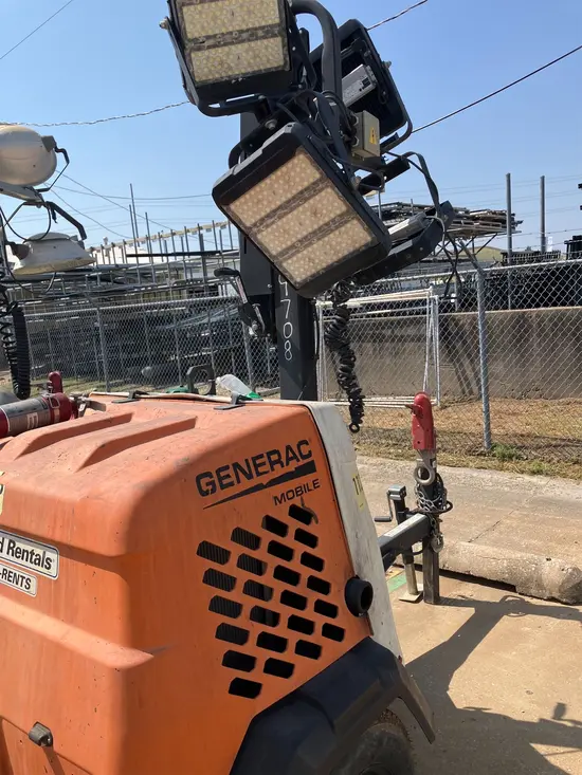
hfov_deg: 49.8
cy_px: 388
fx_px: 628
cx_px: 291
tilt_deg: -6.6
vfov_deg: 63.4
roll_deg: +4.2
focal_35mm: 28
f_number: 1.8
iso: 32
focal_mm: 3.99
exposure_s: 1/1621
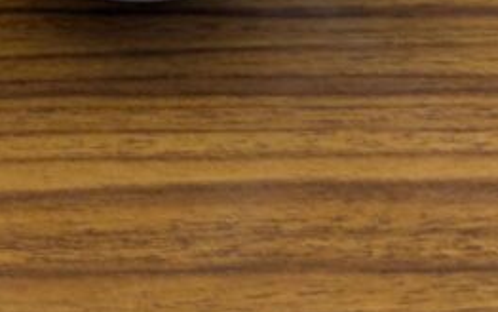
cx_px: -184
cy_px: -181
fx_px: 1521
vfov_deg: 11.2
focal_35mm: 112
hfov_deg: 17.3
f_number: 1.73
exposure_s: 1/120
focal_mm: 4.38
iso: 145
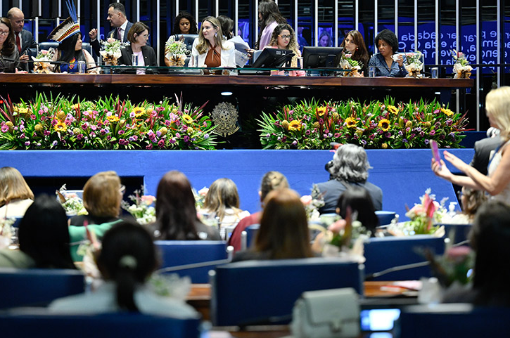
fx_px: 1627
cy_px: 144
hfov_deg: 17.8
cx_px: 210
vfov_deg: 11.9
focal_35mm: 115
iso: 4000
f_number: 2.8
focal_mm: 97
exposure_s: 1/250
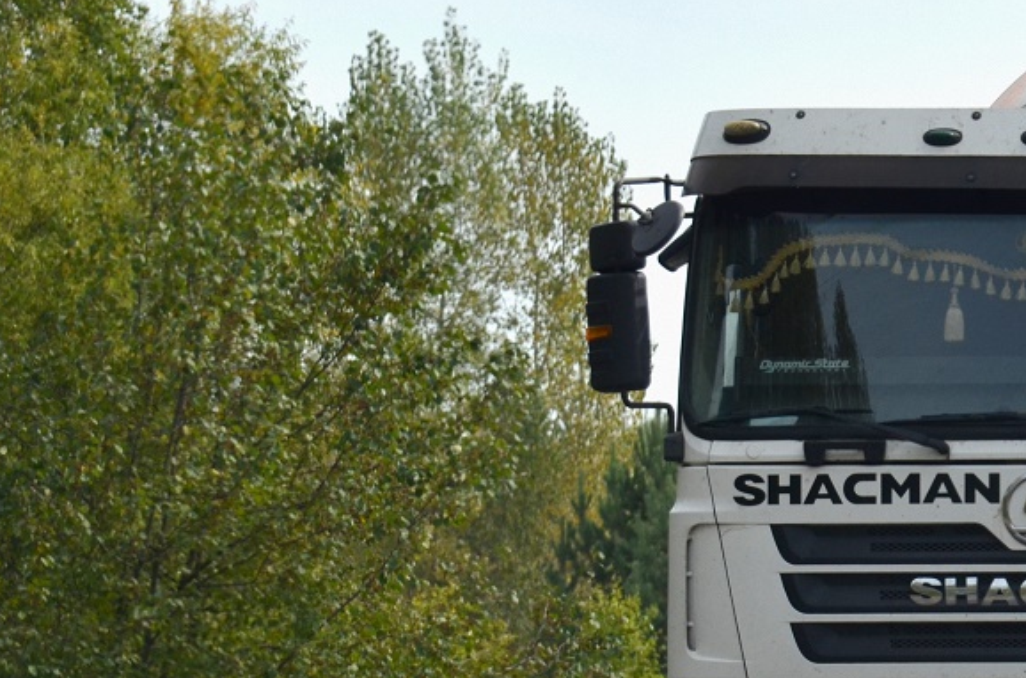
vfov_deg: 3.7
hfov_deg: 5.5
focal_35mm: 374
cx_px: 959
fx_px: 10630
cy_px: 438
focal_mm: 120
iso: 250
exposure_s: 1/1250
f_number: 7.1
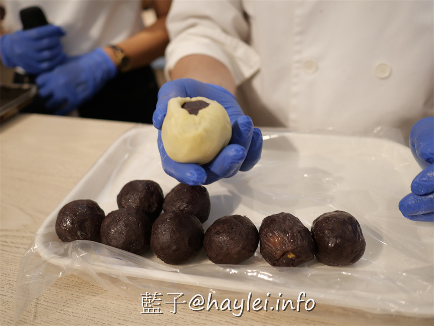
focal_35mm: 30
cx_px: 217
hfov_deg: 60.0
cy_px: 163
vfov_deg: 46.8
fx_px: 376
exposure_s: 1/60
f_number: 1.7
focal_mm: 15
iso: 200
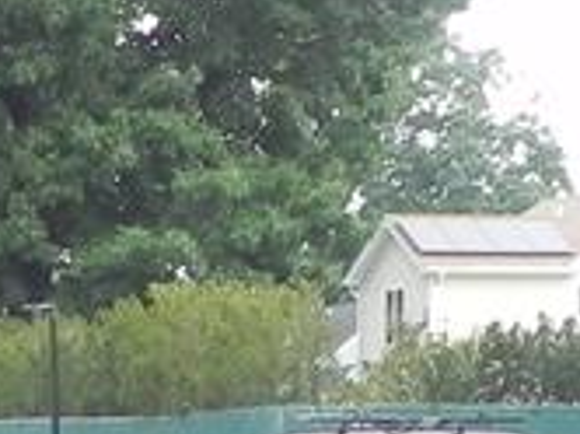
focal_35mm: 204
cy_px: 770
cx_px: -472
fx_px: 3413
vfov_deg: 7.1
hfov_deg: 9.3
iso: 160
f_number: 4.5
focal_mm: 5.9
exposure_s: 1/154
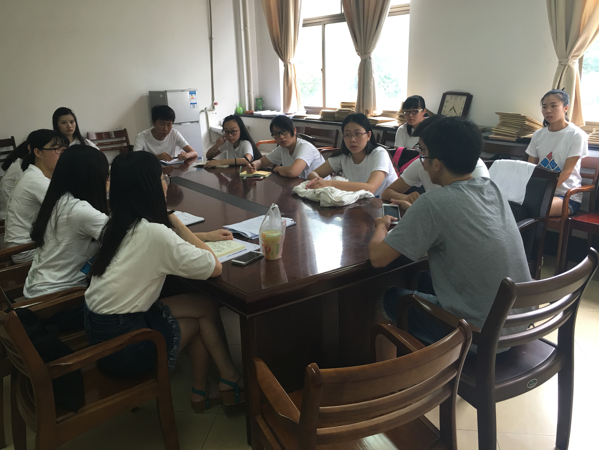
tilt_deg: -14.9
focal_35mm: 29
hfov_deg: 61.7
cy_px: 225
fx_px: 502
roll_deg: +1.0
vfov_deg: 48.2
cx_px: 300
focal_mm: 4.15
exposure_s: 1/17
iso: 32
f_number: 2.2
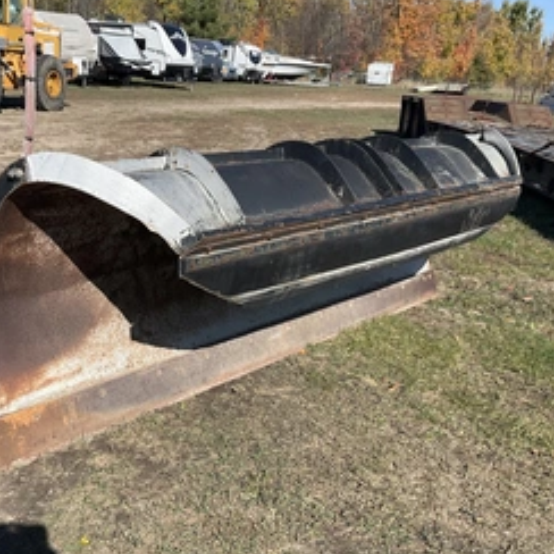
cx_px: 209
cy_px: 286
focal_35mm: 42
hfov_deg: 39.8
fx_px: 760
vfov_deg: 40.0
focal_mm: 3
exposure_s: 1/1675
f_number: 1.8
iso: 25
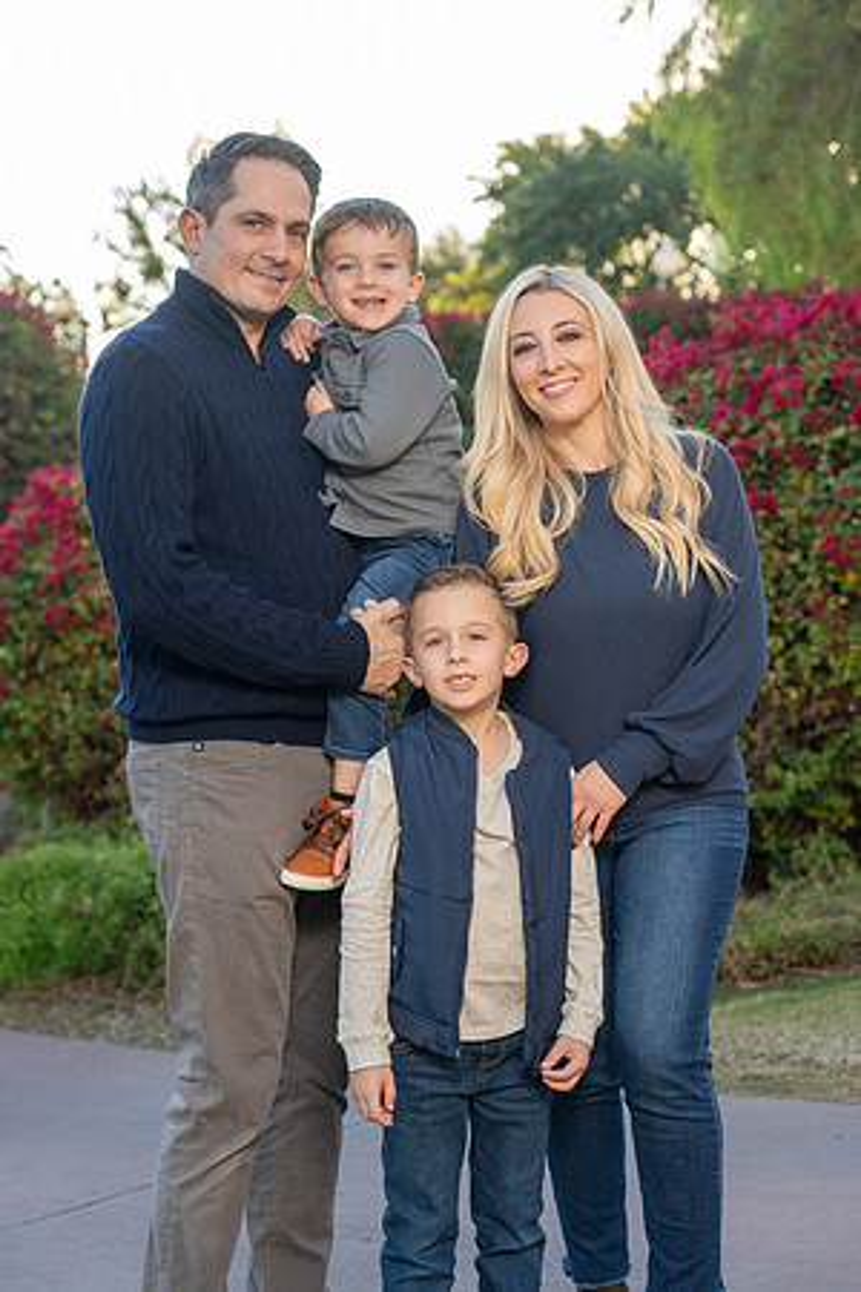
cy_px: 646
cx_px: 430
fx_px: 2045
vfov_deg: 35.1
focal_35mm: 57
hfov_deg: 23.8
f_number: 4
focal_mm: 57
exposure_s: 1/200
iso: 250
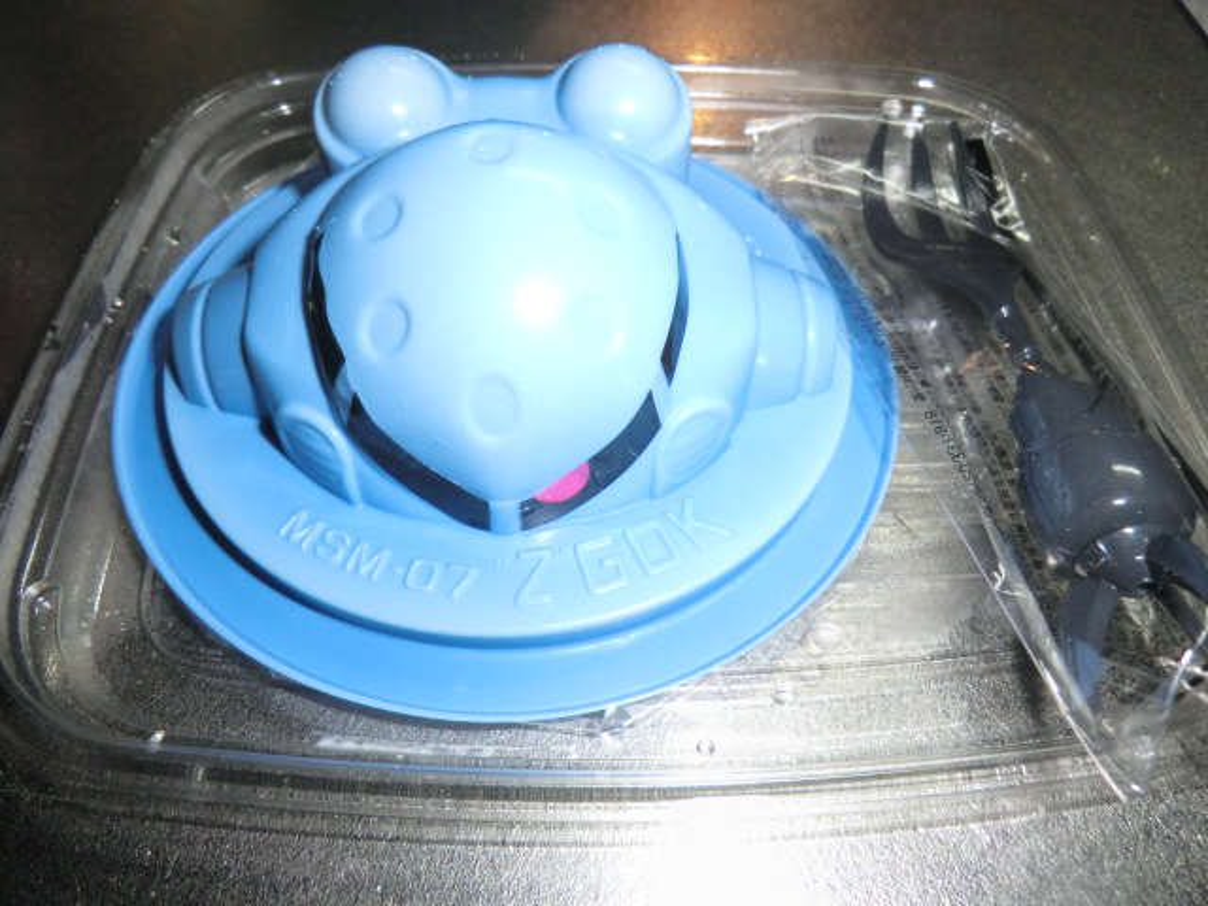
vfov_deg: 56.8
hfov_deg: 71.6
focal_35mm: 24
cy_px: 453
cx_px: 604
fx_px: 838
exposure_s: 1/60
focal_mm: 4.3
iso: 200
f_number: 3.2
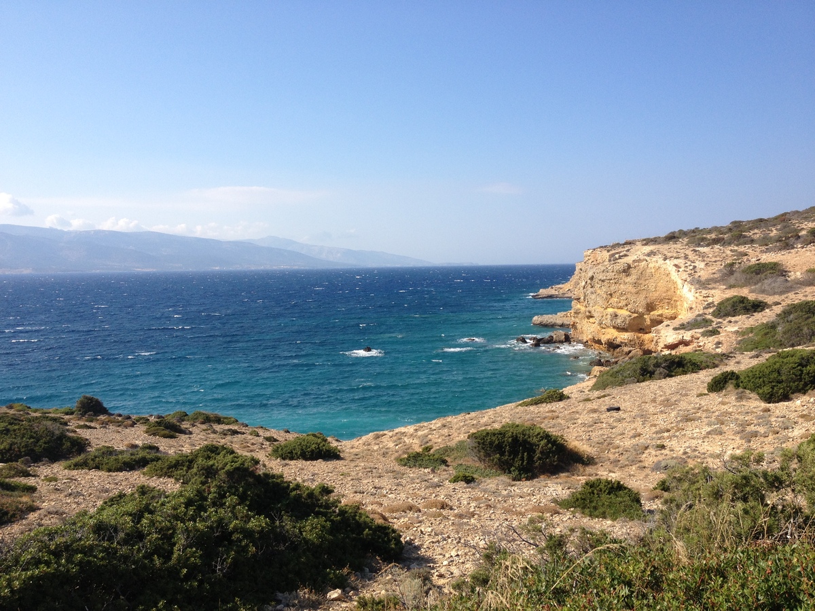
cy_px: 306
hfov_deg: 52.6
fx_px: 824
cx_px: 408
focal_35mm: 35
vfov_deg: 40.7
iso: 50
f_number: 2.4
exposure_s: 1/1493
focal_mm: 4.28
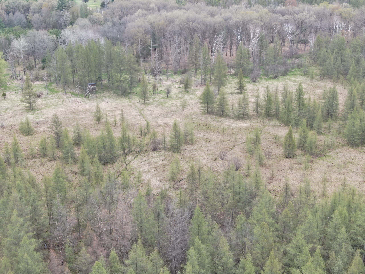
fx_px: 506
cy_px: 137
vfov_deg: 30.3
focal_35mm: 48
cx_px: 182
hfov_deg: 39.7
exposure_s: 1/120
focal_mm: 8.6
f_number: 3.8
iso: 100
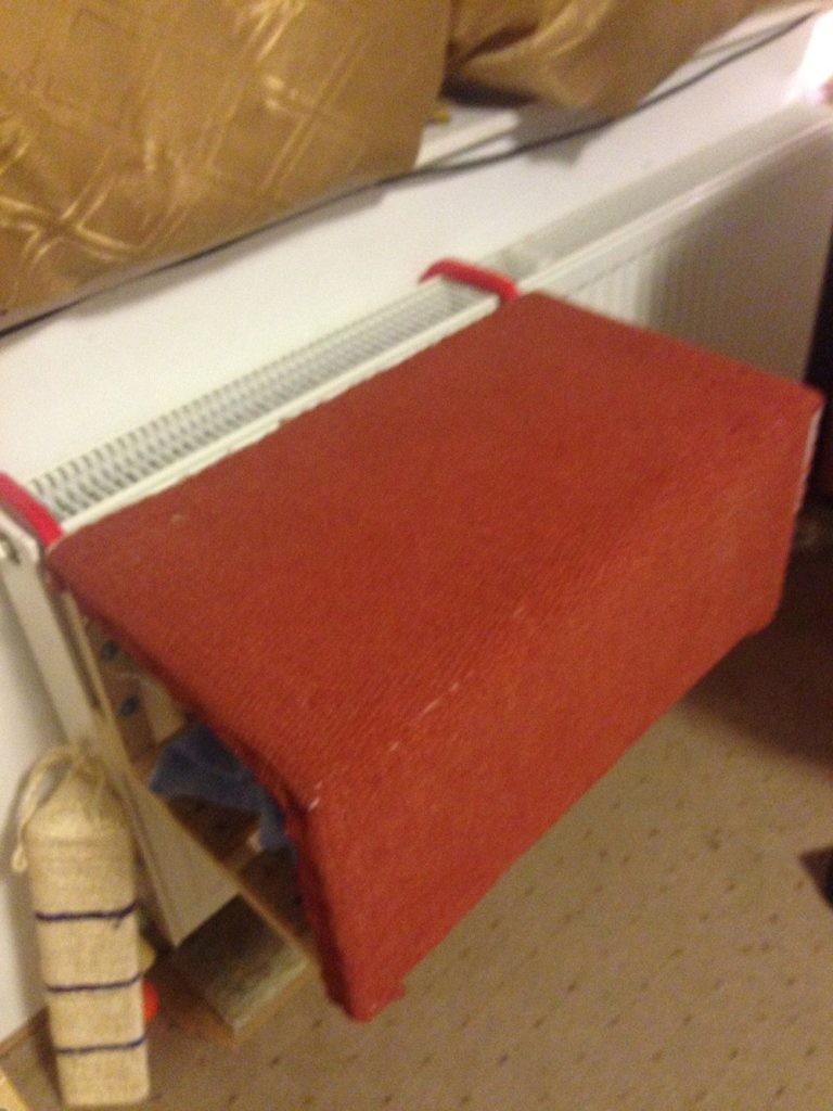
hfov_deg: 42.9
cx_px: 416
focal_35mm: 33
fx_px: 1059
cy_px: 556
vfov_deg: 55.4
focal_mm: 4.12
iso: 400
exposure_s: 1/15
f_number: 2.4
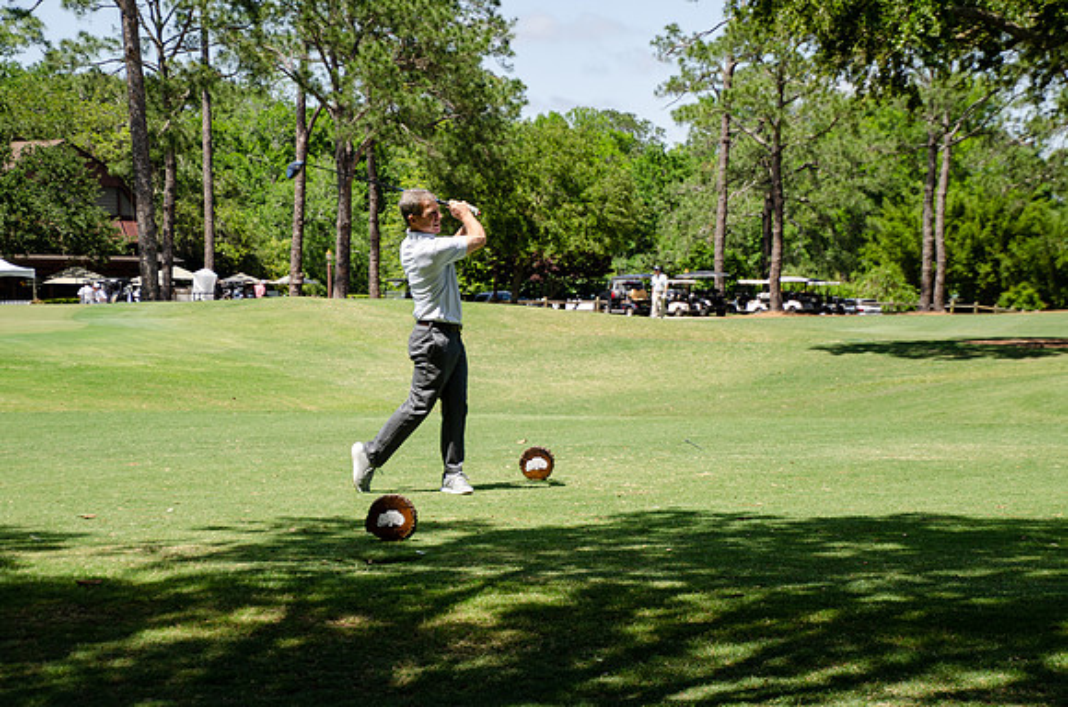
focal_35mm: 93
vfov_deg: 14.6
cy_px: 354
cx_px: 534
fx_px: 2753
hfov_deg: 22.0
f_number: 5.6
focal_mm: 62
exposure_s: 1/500
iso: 160
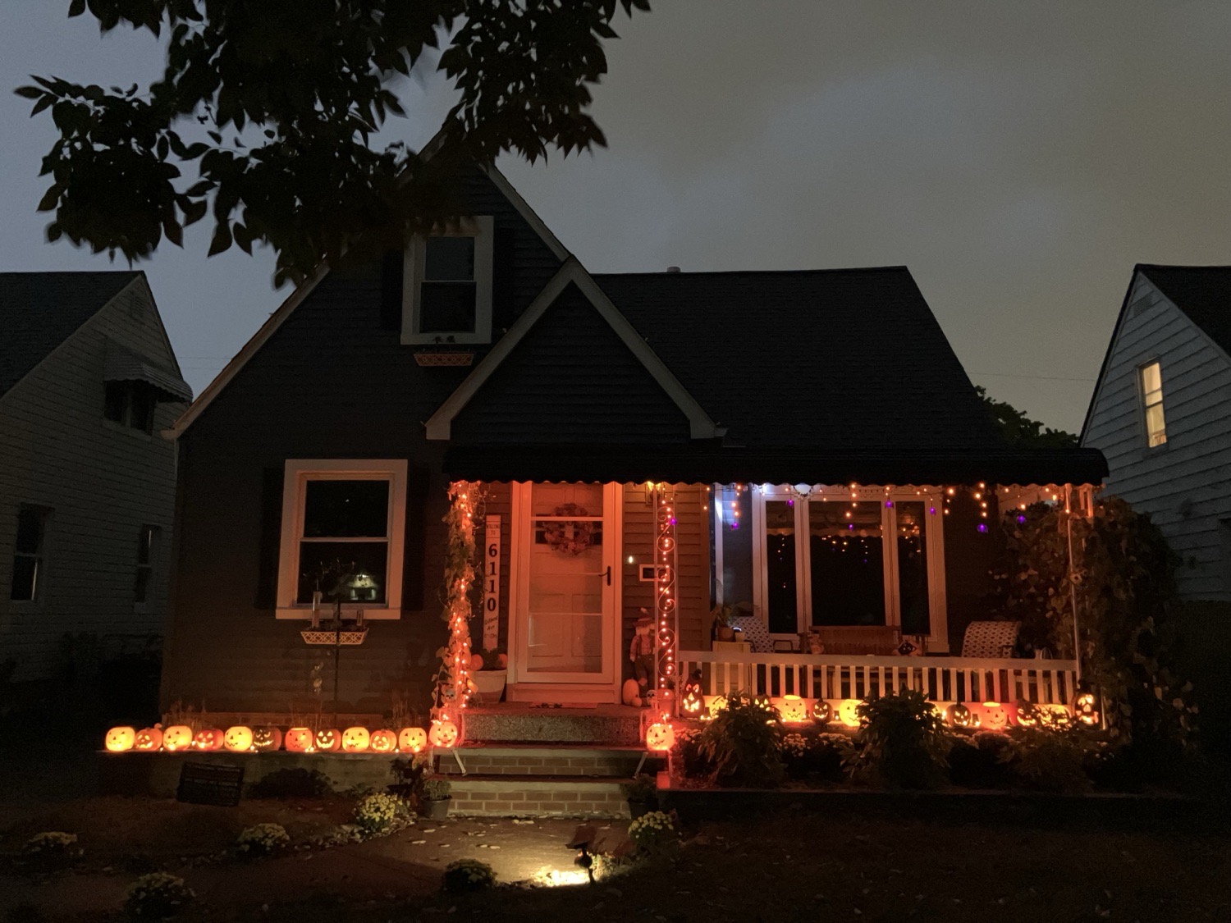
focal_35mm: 28
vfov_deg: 49.7
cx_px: 616
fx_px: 996
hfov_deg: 63.4
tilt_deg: +9.0
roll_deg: +0.2
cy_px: 462
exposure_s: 1/4
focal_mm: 3.99
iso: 800
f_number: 1.8
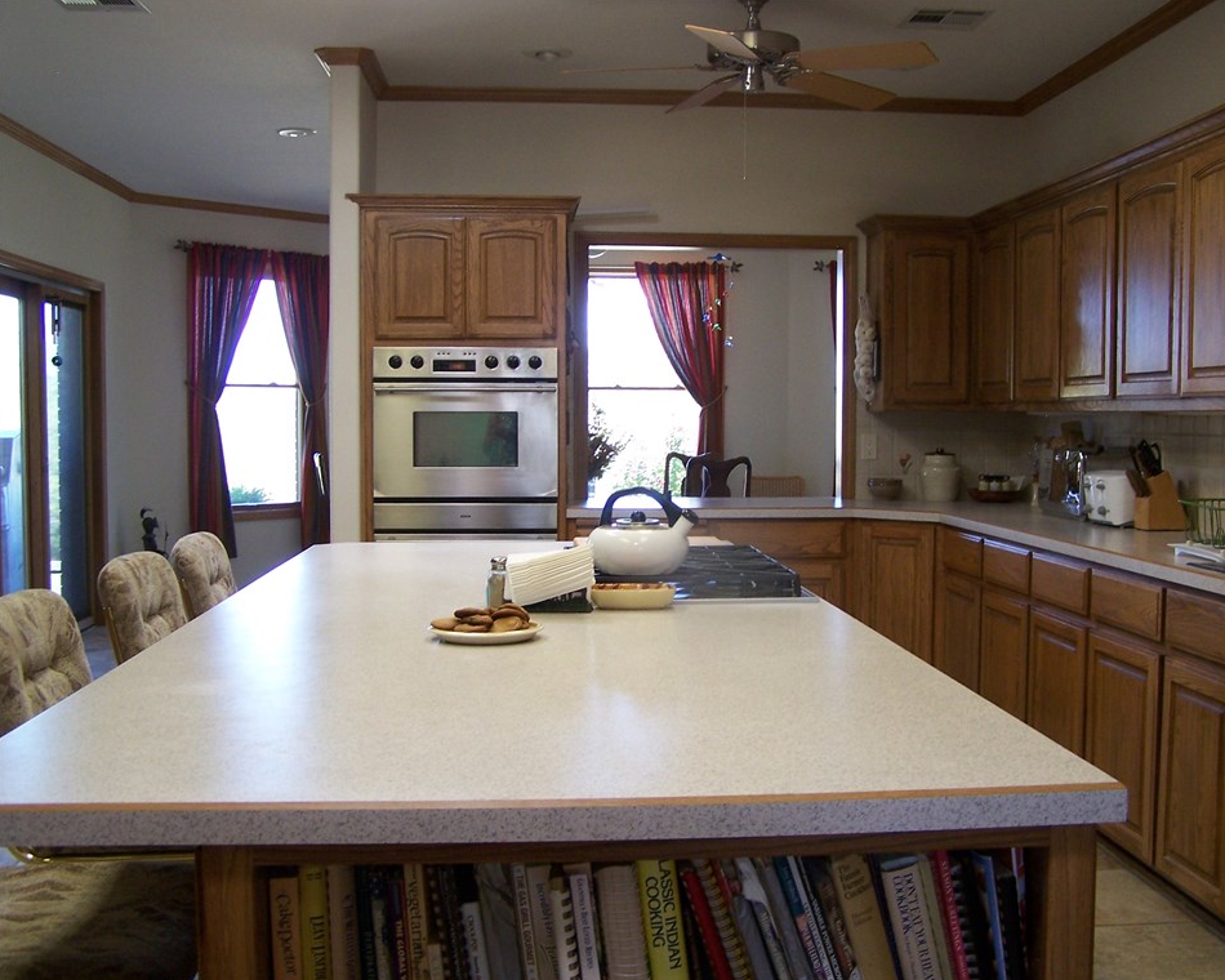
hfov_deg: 45.8
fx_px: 1450
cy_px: 490
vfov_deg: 37.3
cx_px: 658
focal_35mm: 40
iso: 140
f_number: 2.8
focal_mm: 6.3
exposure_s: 1/30
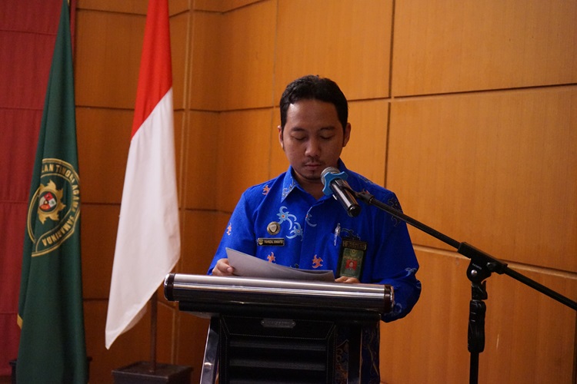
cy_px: 192
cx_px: 288
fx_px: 1026
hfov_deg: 31.4
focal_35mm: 64
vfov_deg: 21.2
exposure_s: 1/80
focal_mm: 64
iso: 10000
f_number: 5.6
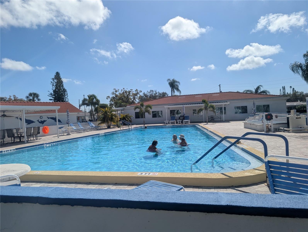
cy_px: 116
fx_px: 214
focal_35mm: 24
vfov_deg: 56.9
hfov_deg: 71.5
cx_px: 154
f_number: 1.68
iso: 21
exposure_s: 1/3378
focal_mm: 6.9
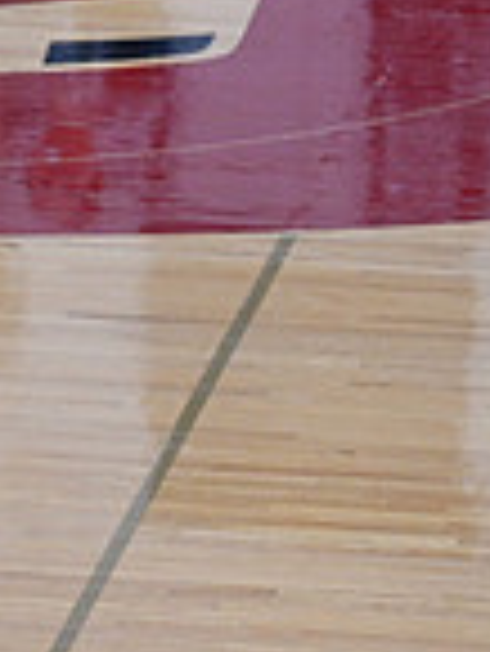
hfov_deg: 3.0
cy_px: 160
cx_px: -751
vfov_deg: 4.0
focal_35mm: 499
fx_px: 9404
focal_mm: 130
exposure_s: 1/400
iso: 4000
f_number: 4
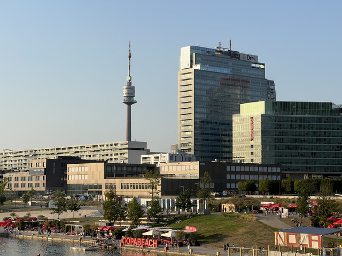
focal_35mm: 77
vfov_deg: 19.1
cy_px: 128
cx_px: 171
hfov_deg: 25.3
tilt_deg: +4.0
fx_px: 761
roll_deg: +0.4
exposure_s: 1/626
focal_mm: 9
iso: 32
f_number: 2.8
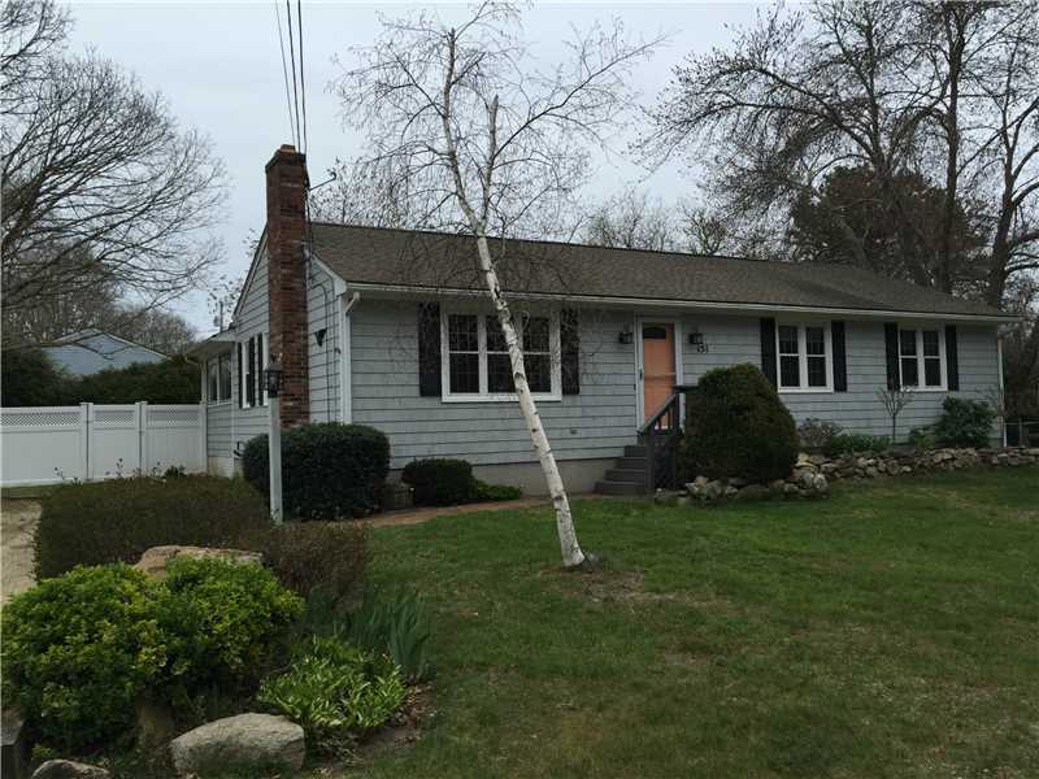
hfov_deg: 61.7
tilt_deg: +1.8
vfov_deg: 48.2
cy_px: 390
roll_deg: +0.8
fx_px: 870
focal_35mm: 29
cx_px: 520
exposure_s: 1/1276
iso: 32
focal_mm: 4.15
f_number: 2.2
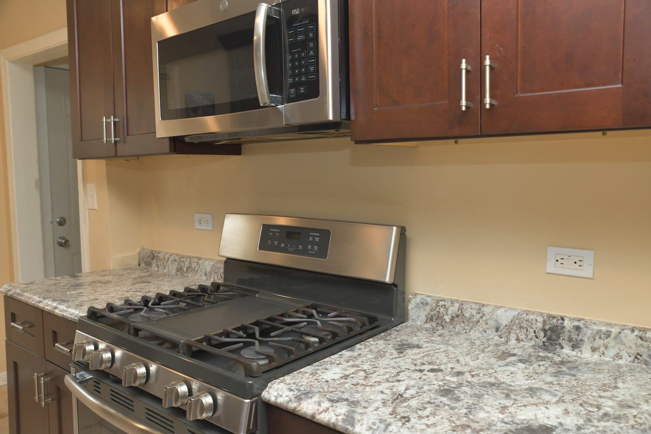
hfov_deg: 61.9
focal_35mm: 30
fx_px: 542
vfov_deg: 43.6
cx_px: 326
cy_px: 217
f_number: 6.3
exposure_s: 1/200
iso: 1250
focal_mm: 30
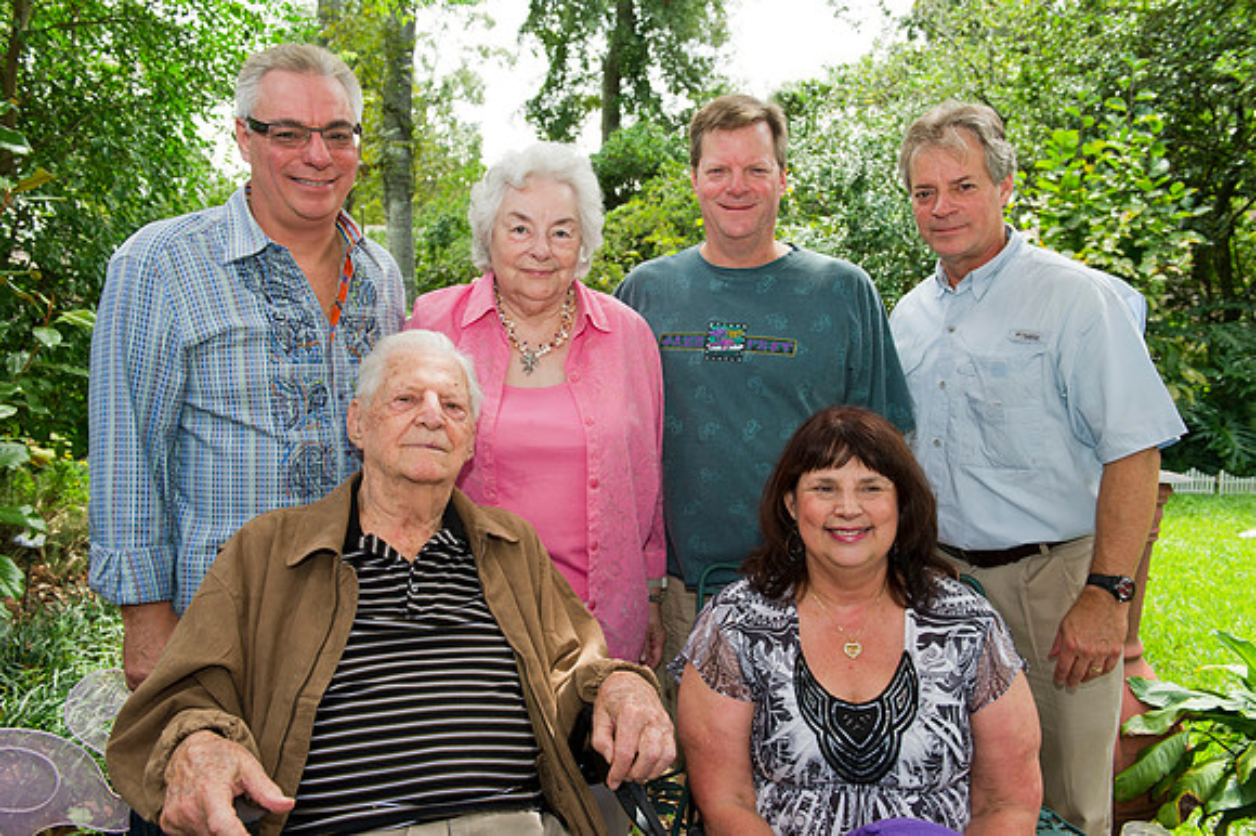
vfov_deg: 41.1
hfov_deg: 58.7
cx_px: 628
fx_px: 1116
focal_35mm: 32
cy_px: 418
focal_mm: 32
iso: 200
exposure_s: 1/60
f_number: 6.3
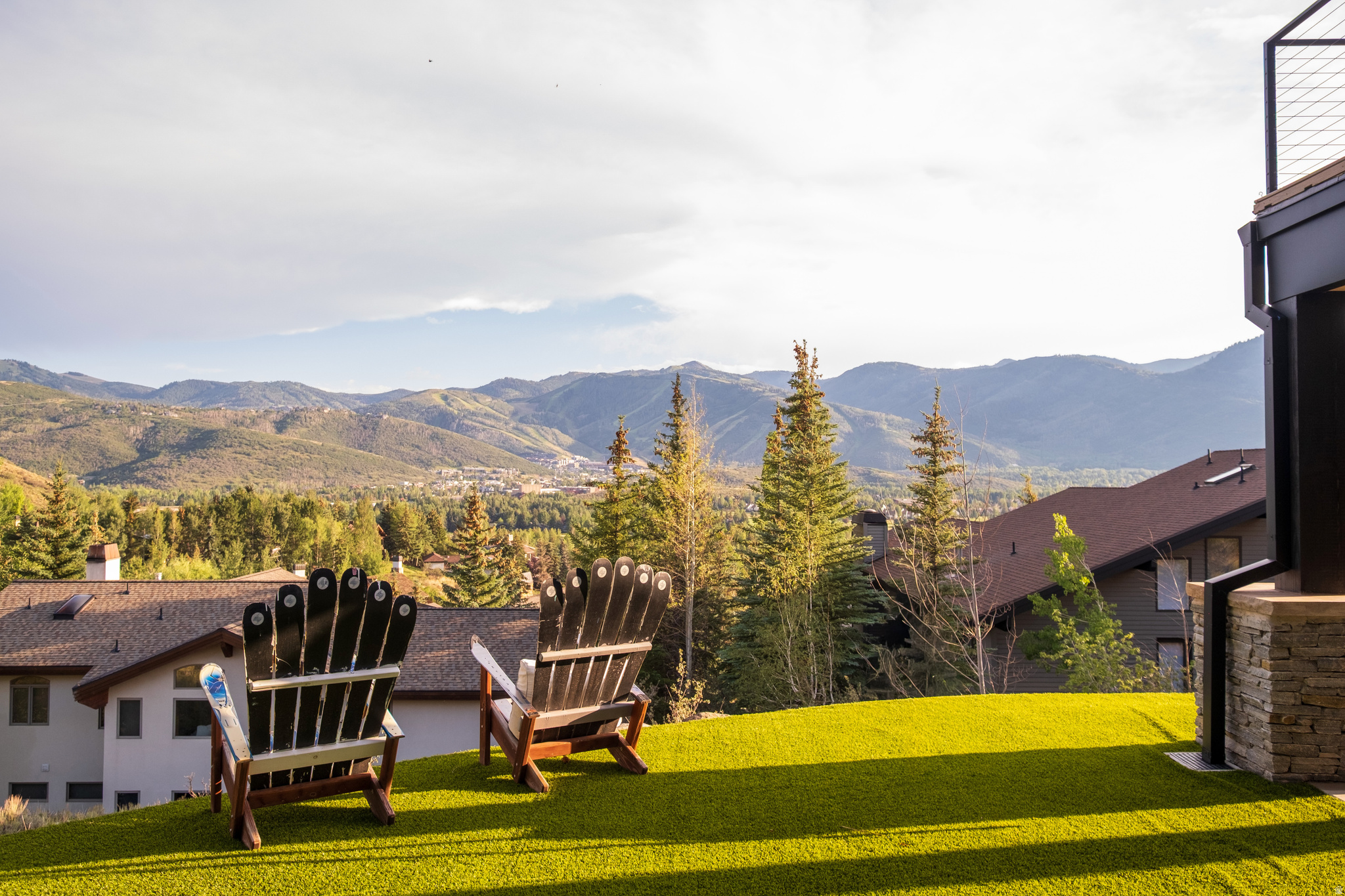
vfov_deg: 49.5
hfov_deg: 69.4
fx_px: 971
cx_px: 672
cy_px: 448
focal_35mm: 26
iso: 400
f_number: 4.5
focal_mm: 17.4
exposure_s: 1/400
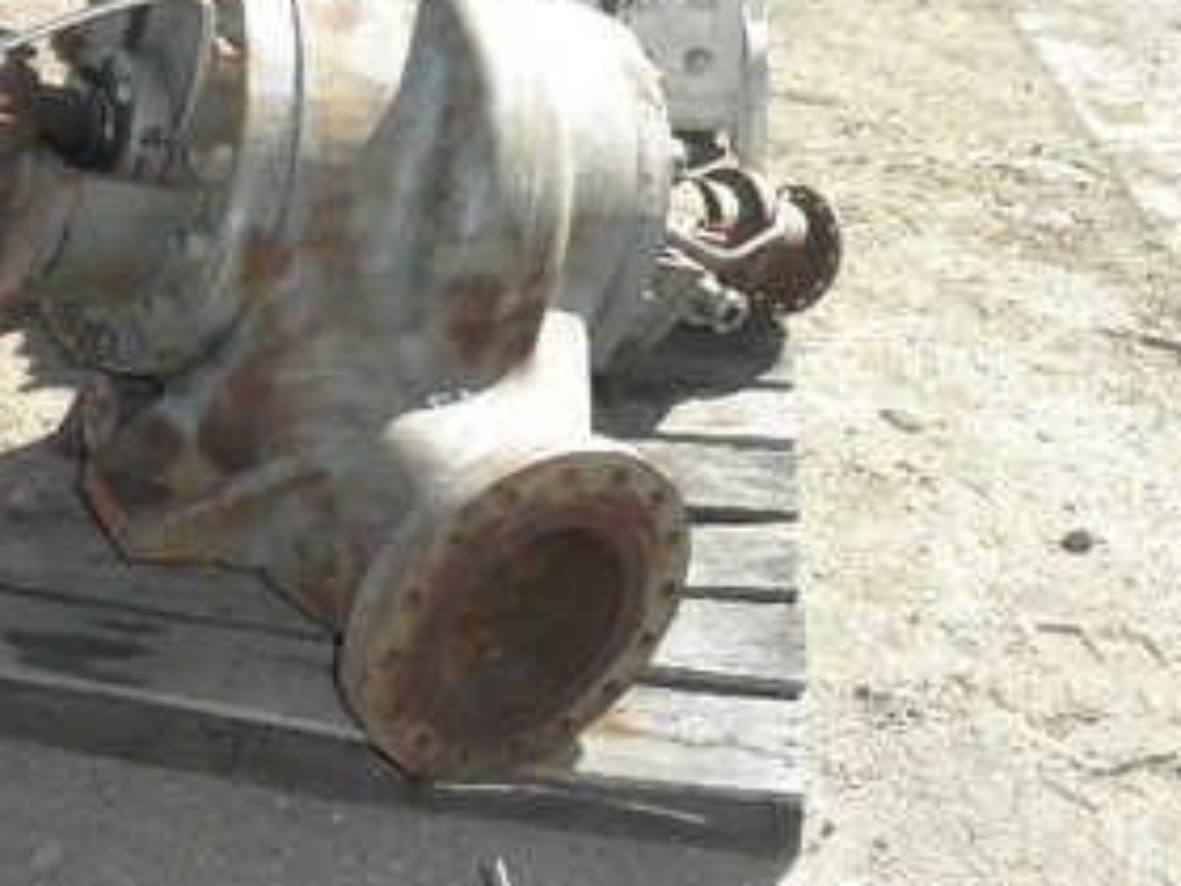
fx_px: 1365
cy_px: 367
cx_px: 367
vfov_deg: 35.9
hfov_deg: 45.9
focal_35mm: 40
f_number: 3
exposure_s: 1/320
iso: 64
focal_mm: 5
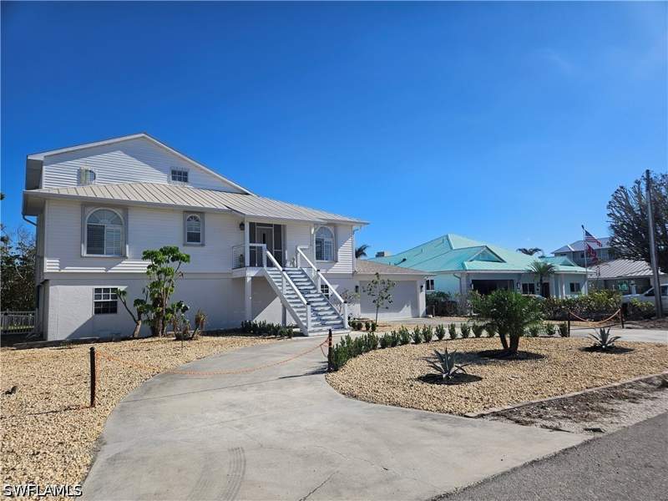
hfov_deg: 73.9
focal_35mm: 23
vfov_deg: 58.9
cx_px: 334
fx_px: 444
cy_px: 250
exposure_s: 1/3300
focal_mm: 5.4
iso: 25
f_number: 1.8
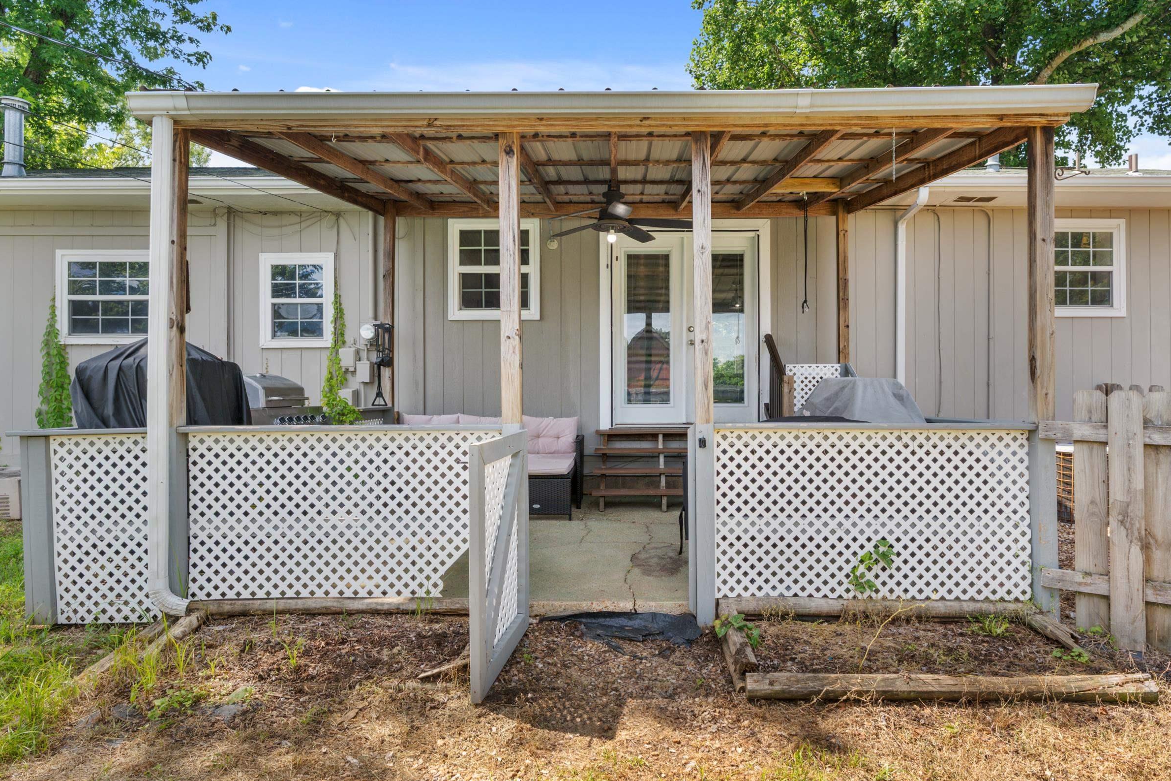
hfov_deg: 79.2
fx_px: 707
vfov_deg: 57.8
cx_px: 613
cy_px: 402
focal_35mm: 22
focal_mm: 13.8
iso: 250
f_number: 7.1
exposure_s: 1/320
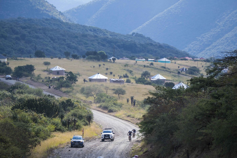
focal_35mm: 200
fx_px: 1316
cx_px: 118
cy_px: 79
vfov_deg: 6.9
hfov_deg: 10.3
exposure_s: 1/2000
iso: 400
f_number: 3.5
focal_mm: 200
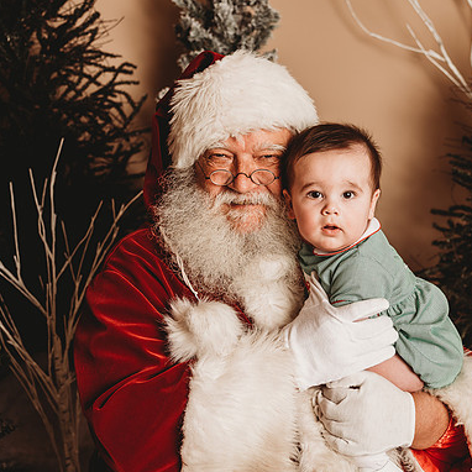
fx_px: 956
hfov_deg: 27.7
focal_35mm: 62
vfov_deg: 27.7
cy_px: 237
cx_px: 246
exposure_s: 1/160
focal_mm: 48
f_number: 4
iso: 100
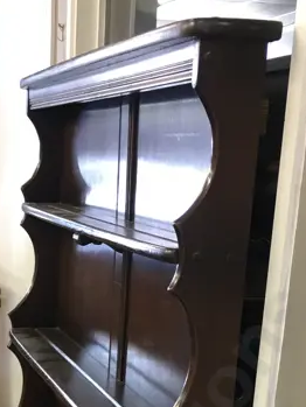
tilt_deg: -21.5
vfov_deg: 20.1
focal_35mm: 85
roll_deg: -3.2
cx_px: 76
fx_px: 1001
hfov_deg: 17.3
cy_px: 592
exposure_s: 1/17
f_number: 2.2
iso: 64
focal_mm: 4.15
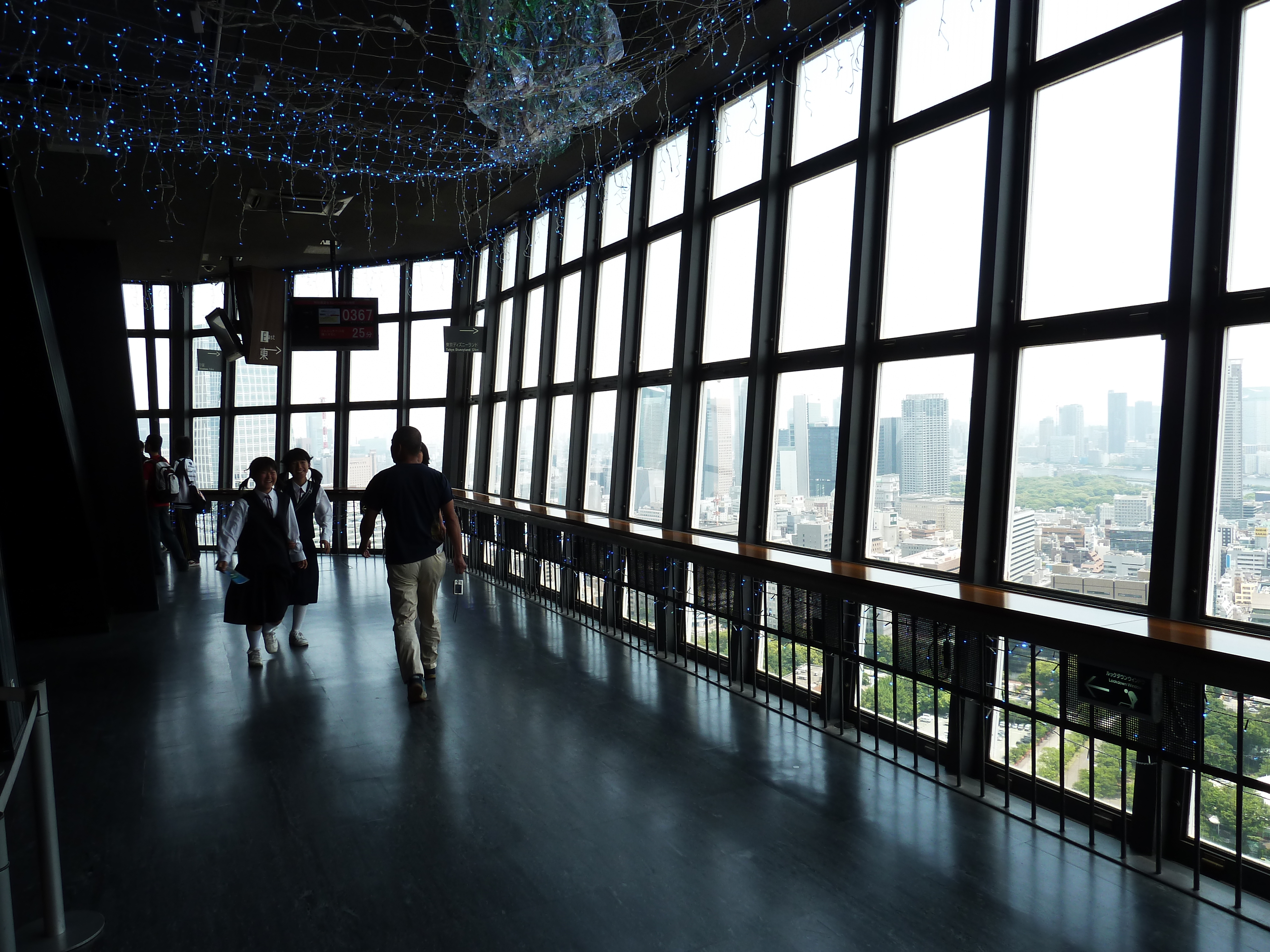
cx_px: 635
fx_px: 917
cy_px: 476
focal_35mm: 25
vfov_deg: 54.9
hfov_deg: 69.4
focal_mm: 4.1
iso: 80
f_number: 4
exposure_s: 1/160
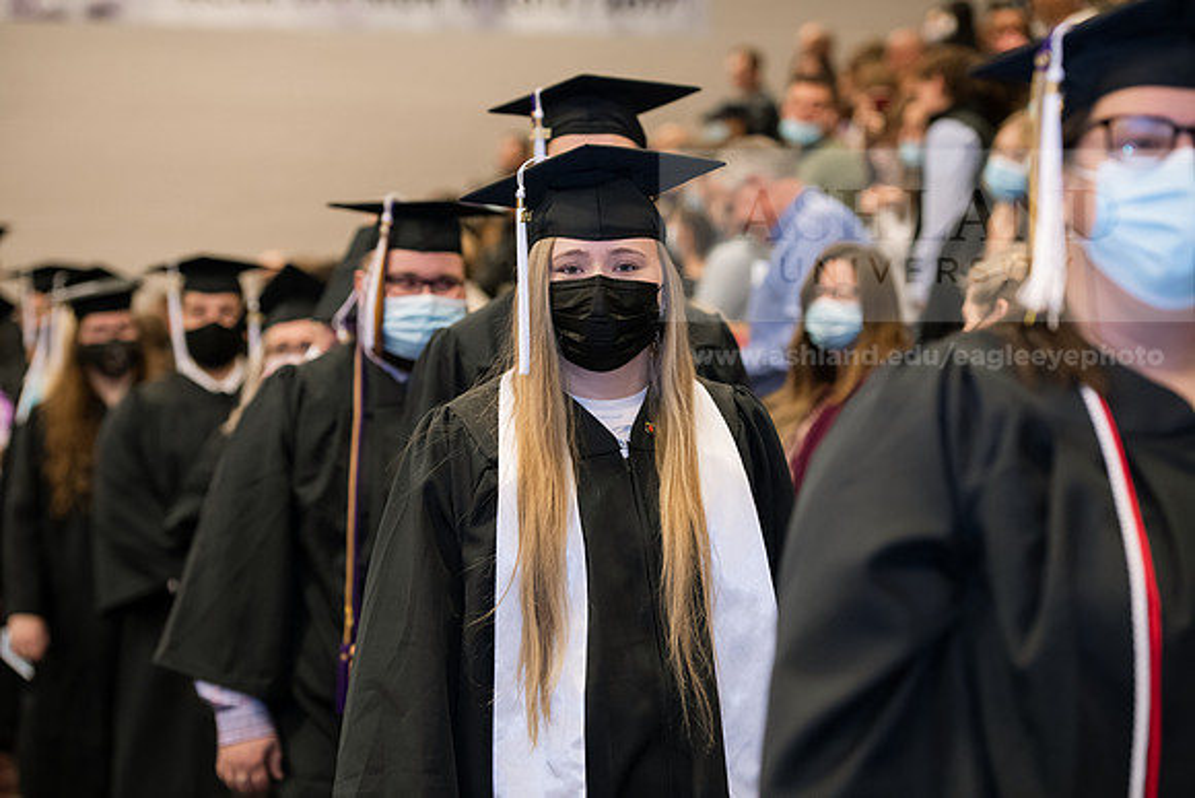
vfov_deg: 13.4
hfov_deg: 20.0
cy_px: 399
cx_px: 598
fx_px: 3386
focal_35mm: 102
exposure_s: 1/200
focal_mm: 102
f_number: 3.5
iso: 1600
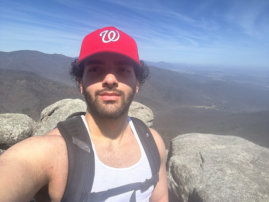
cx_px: 134
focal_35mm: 23
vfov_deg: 58.9
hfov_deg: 73.9
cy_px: 101
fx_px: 179
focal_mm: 2.69
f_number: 1.9
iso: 25
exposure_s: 1/1018
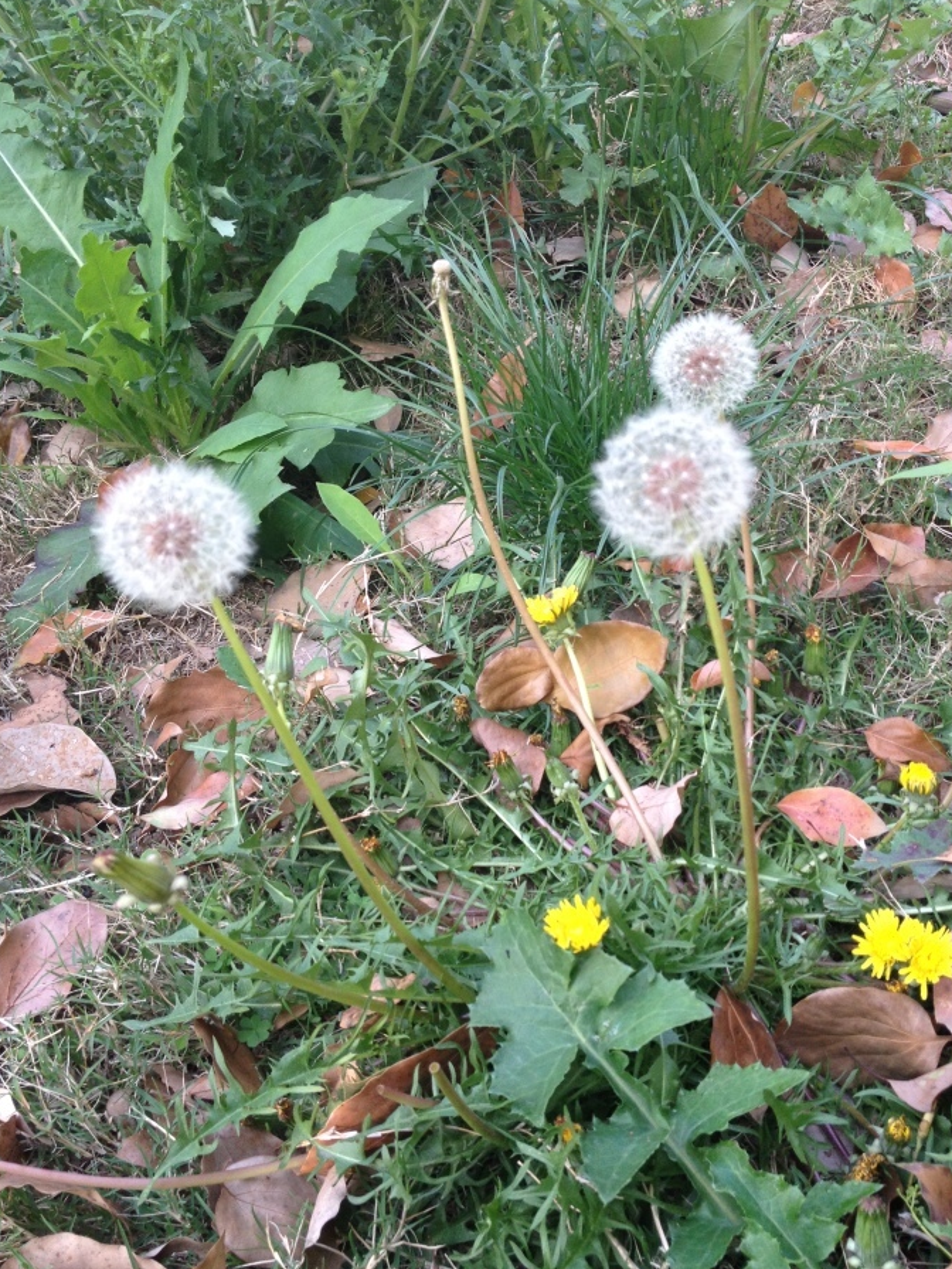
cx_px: 537
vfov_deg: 46.7
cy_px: 701
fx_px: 1467
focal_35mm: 40
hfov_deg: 35.9
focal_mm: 4.28
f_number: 2.4
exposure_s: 1/120
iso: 100
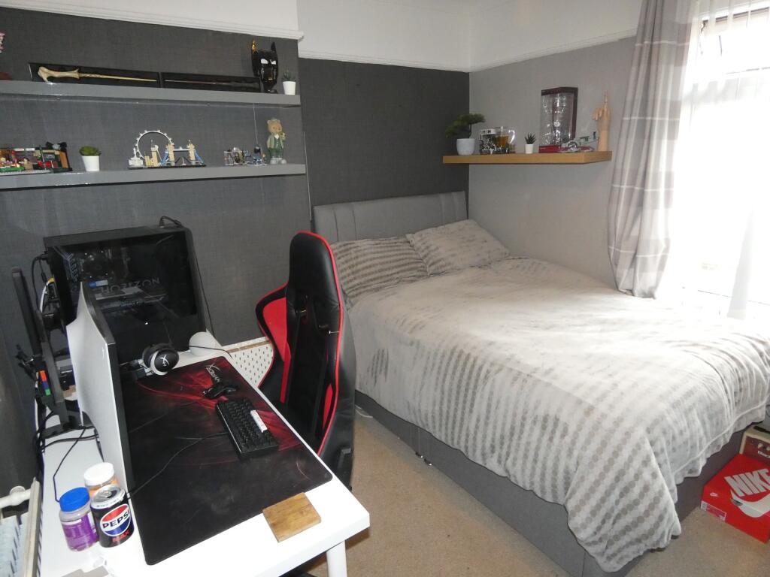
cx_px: 385
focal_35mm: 20
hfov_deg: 81.7
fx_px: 445
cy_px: 288
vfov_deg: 66.0
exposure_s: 1/125
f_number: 2.8
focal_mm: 3.6
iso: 800
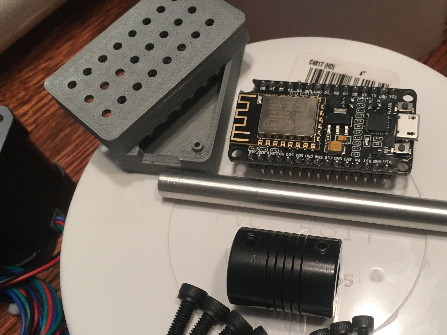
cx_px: 296
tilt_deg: -68.8
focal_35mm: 43
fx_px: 555
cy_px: 229
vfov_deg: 33.2
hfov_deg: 43.3
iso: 40
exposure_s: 1/30
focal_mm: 4.15
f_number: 2.2
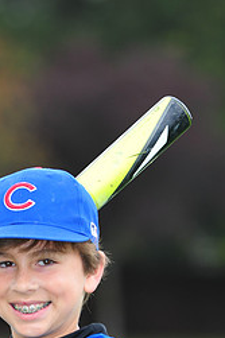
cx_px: 8
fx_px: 4346
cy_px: 368
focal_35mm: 463
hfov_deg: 3.0
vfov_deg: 4.4
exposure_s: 1/500
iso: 400
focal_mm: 200
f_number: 5
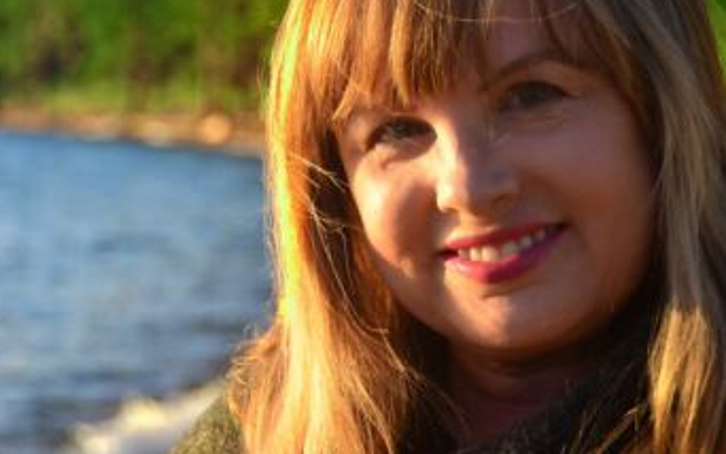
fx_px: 3106
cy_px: 167
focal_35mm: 157
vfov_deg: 8.4
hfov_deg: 13.3
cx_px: 223
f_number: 5.6
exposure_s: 1/250
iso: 200
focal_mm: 55
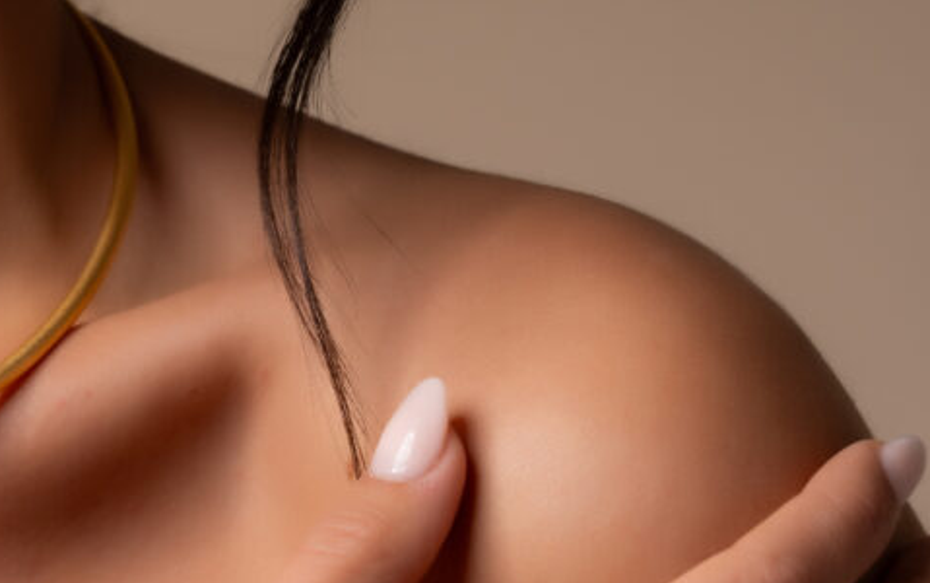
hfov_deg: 7.1
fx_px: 7456
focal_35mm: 294
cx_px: 35
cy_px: 444
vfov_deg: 4.5
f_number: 8
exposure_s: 1/160
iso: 200
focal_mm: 135
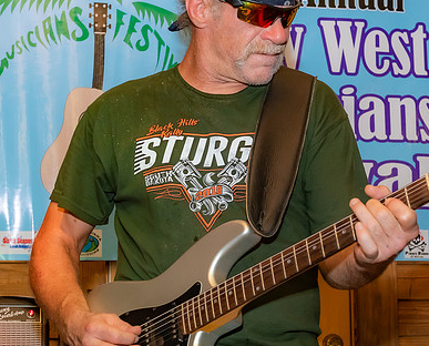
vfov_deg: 17.0
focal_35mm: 91
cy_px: 204
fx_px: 1159
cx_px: 235
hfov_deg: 21.0
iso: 1000
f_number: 5.6
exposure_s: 1/160
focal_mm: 40
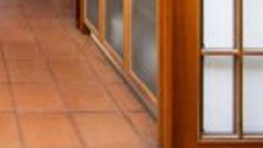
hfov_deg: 34.2
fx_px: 342
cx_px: -49
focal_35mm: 49
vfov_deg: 18.8
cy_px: -119
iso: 100
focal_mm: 10
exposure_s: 1/60
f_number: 5.6
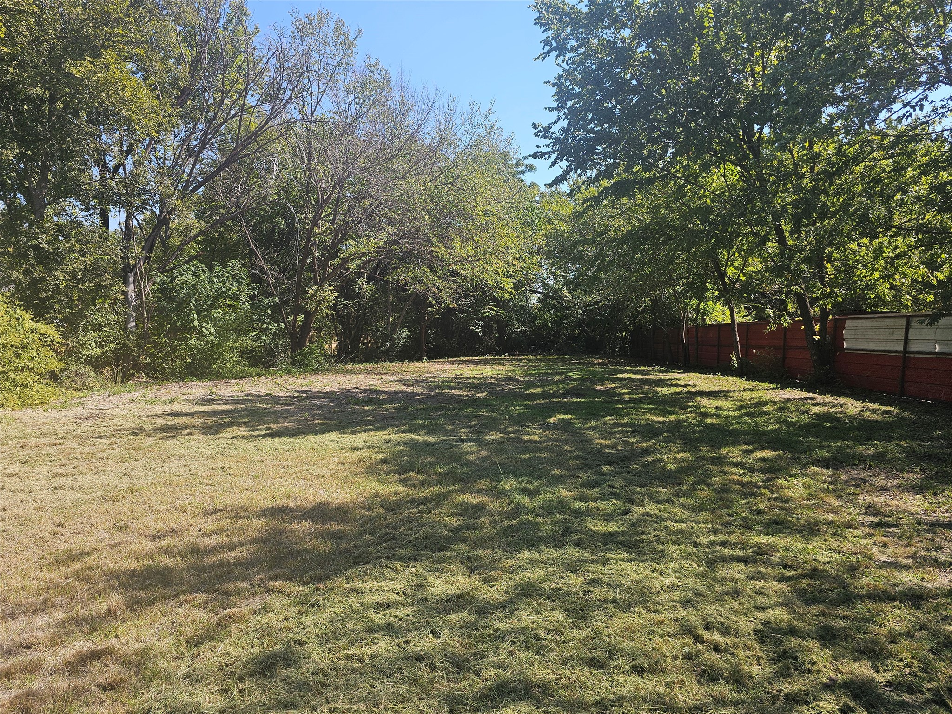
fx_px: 633
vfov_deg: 58.9
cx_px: 476
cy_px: 357
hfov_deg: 73.9
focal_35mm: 23
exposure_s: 1/316
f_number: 1.7
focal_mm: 6.3
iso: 10
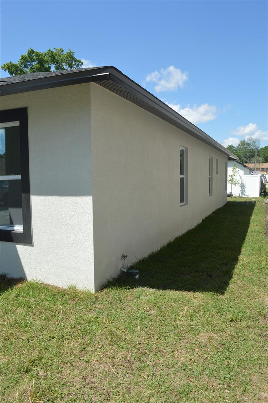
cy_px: 202
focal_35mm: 27
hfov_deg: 47.8
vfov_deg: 67.4
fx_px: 302
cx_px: 134
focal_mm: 18
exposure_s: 1/250
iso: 100
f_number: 8
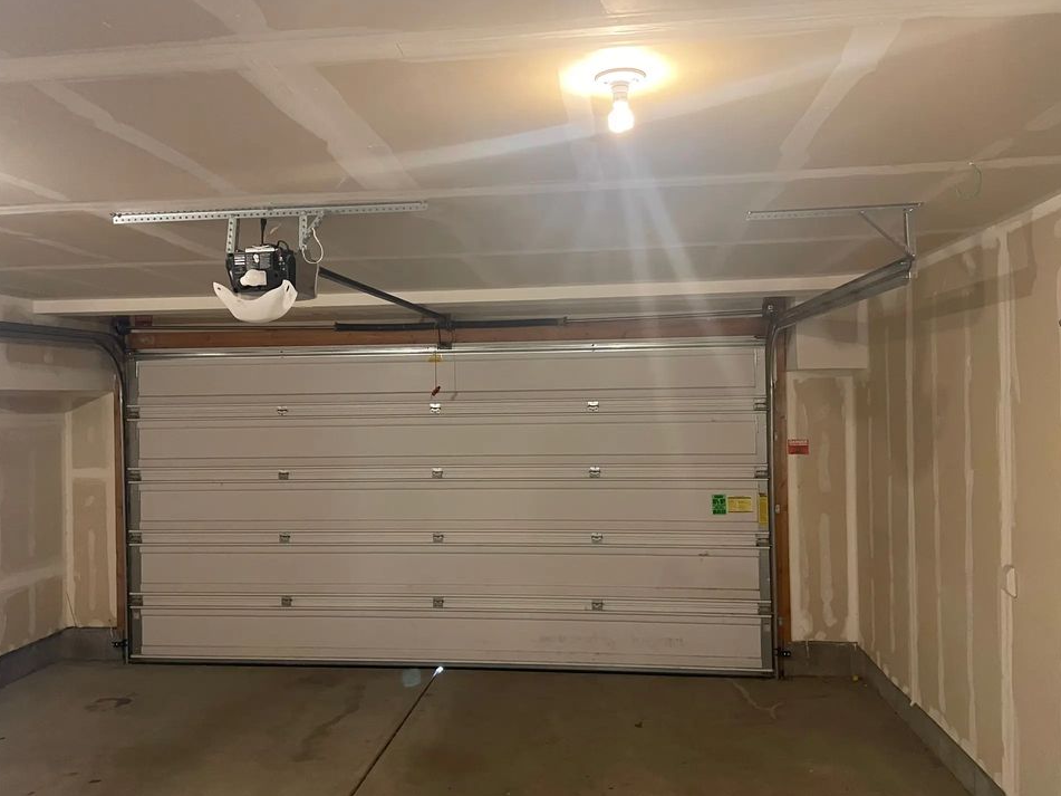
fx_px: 858
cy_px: 406
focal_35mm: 28
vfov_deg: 49.7
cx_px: 510
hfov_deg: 63.4
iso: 500
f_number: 1.6
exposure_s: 1/40
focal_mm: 4.2
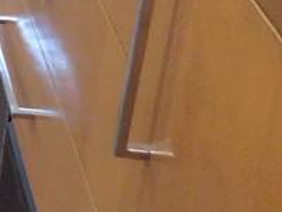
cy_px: -305
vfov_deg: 10.8
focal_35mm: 115
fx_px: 937
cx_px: -333
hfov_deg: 13.7
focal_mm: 4
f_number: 3
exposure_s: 1/30
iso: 400
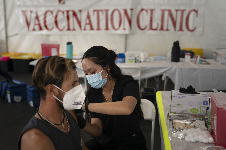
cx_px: 113
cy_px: 75
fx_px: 301
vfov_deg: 28.1
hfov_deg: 41.1
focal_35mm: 48
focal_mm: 48
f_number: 2.8
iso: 200
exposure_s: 1/320
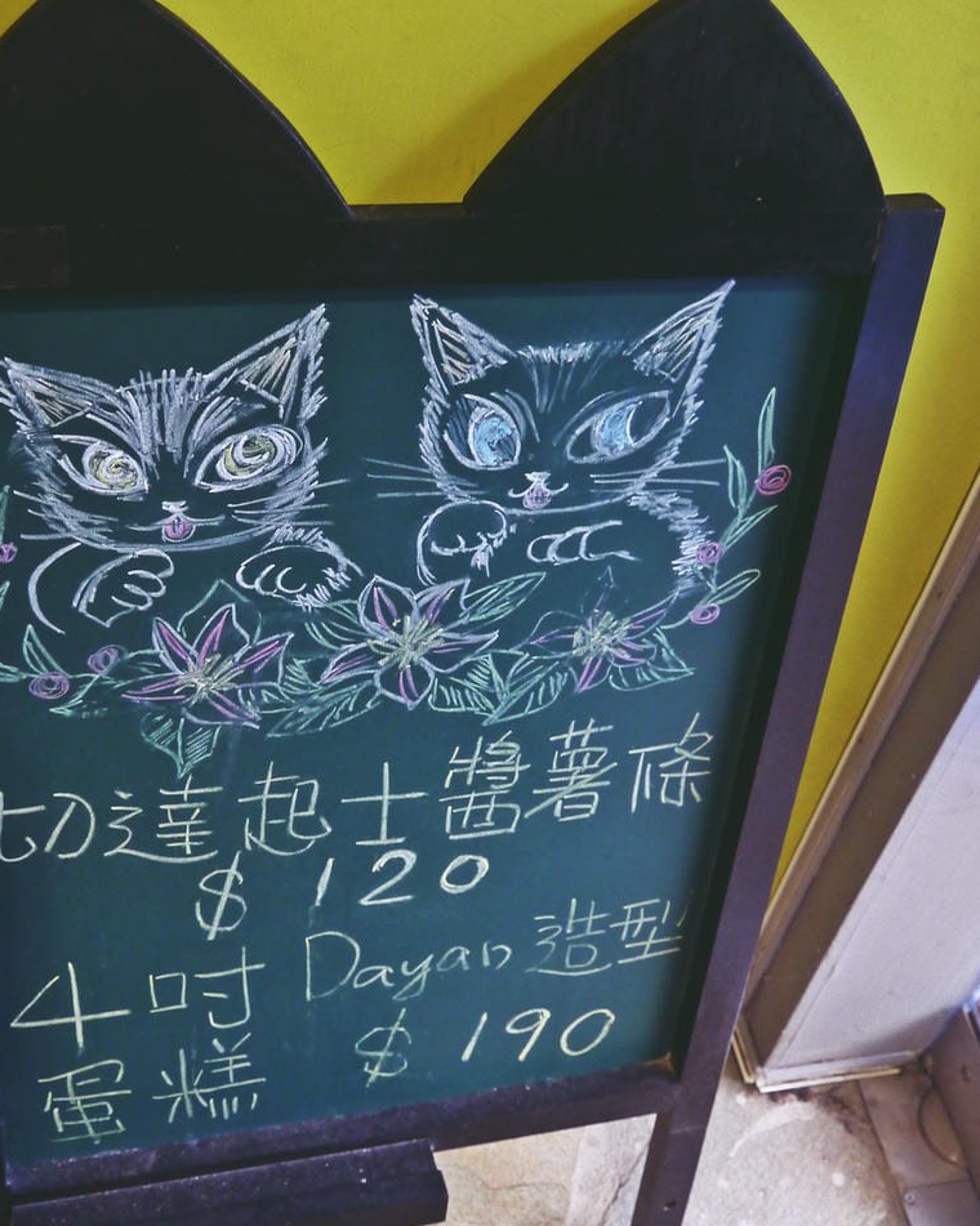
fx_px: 1669
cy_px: 567
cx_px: 397
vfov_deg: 40.3
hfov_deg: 32.6
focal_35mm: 46
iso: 640
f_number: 3.5
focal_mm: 14
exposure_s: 1/60
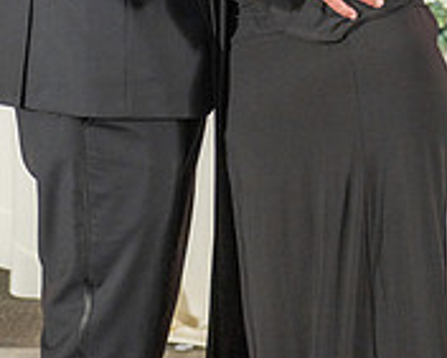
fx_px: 2859
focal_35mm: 216
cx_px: 229
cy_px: -128
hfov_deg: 8.9
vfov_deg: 7.1
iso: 800
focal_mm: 70
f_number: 3.5
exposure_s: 1/160
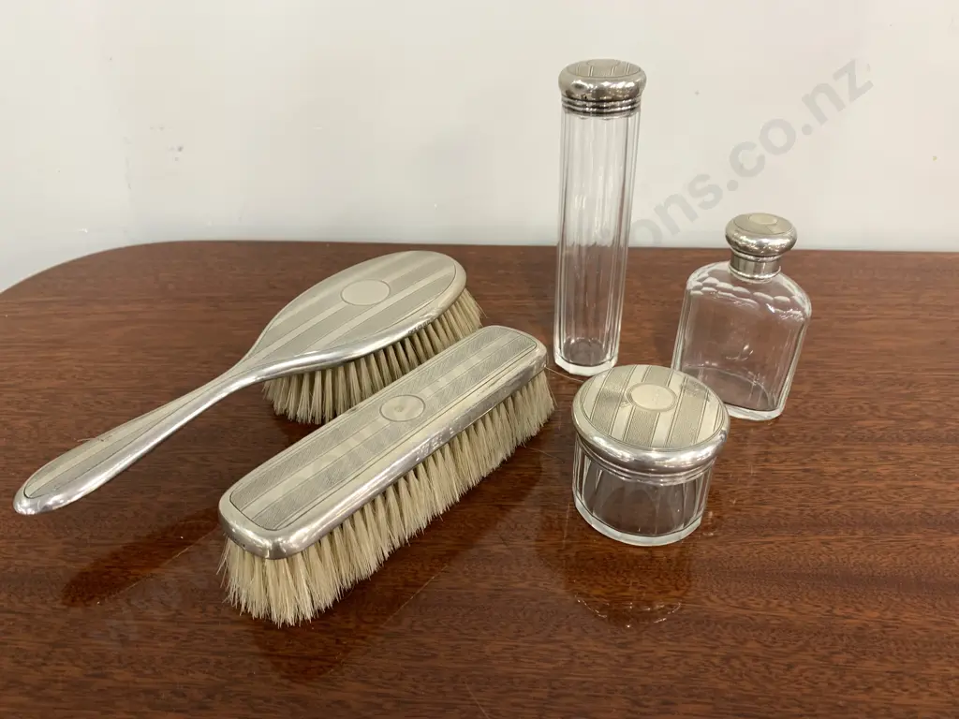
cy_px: 360
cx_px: 480
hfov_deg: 67.3
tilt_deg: -36.0
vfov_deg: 53.1
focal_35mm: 26
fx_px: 720
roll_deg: +0.8
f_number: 1.8
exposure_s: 1/50
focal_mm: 4.25
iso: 100
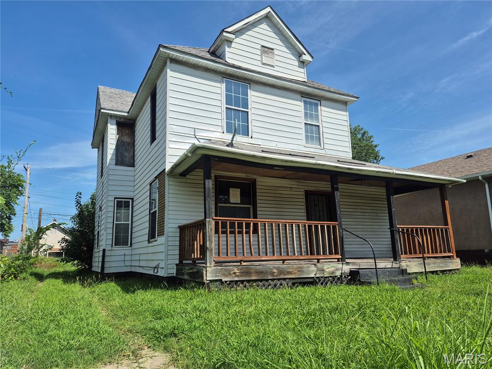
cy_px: 184
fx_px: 327
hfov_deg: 73.9
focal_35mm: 23
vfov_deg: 58.9
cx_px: 246
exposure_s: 1/2160
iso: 25
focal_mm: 5.4
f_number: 1.8
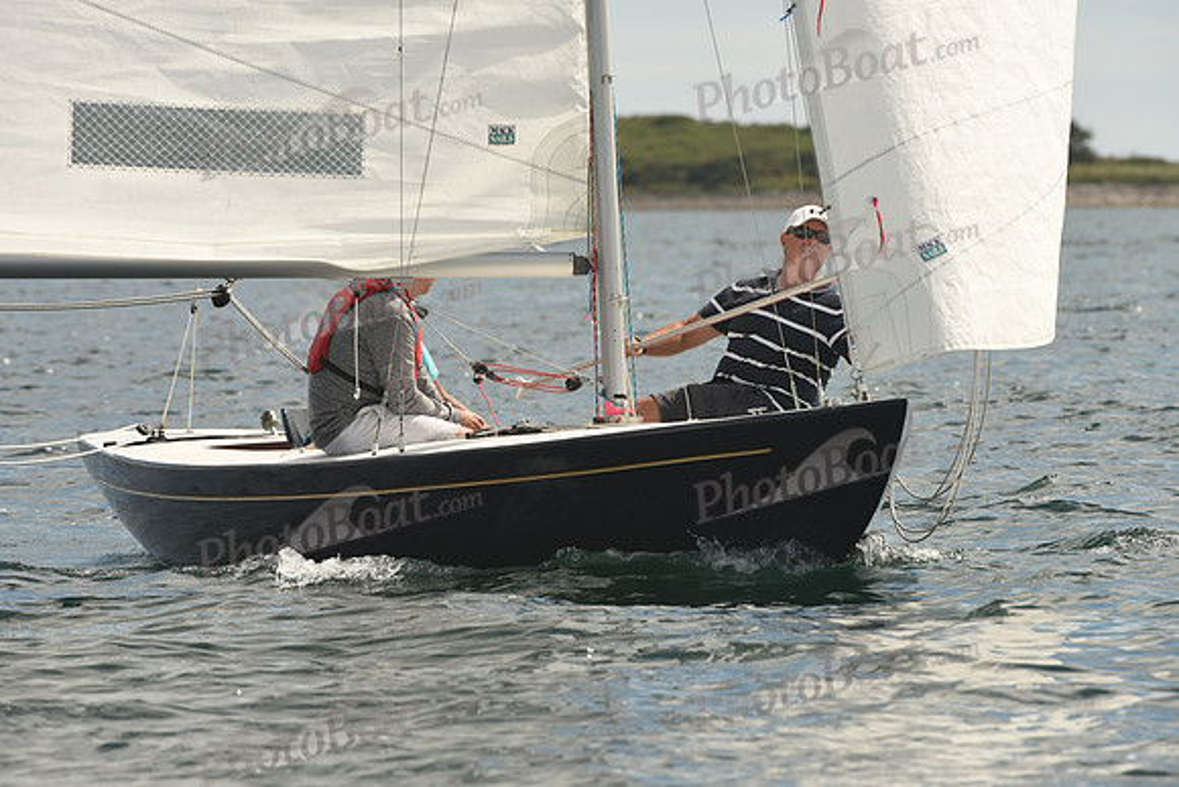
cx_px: 590
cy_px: 394
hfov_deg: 5.2
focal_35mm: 400
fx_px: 13102
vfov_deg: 3.4
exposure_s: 1/640
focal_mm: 400
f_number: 10
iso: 400
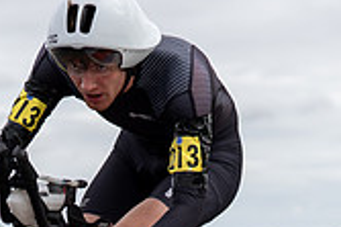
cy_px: 193
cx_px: 6
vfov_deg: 5.6
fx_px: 2299
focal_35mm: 243
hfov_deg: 8.4
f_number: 3.5
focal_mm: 70
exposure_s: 1/1000
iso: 125
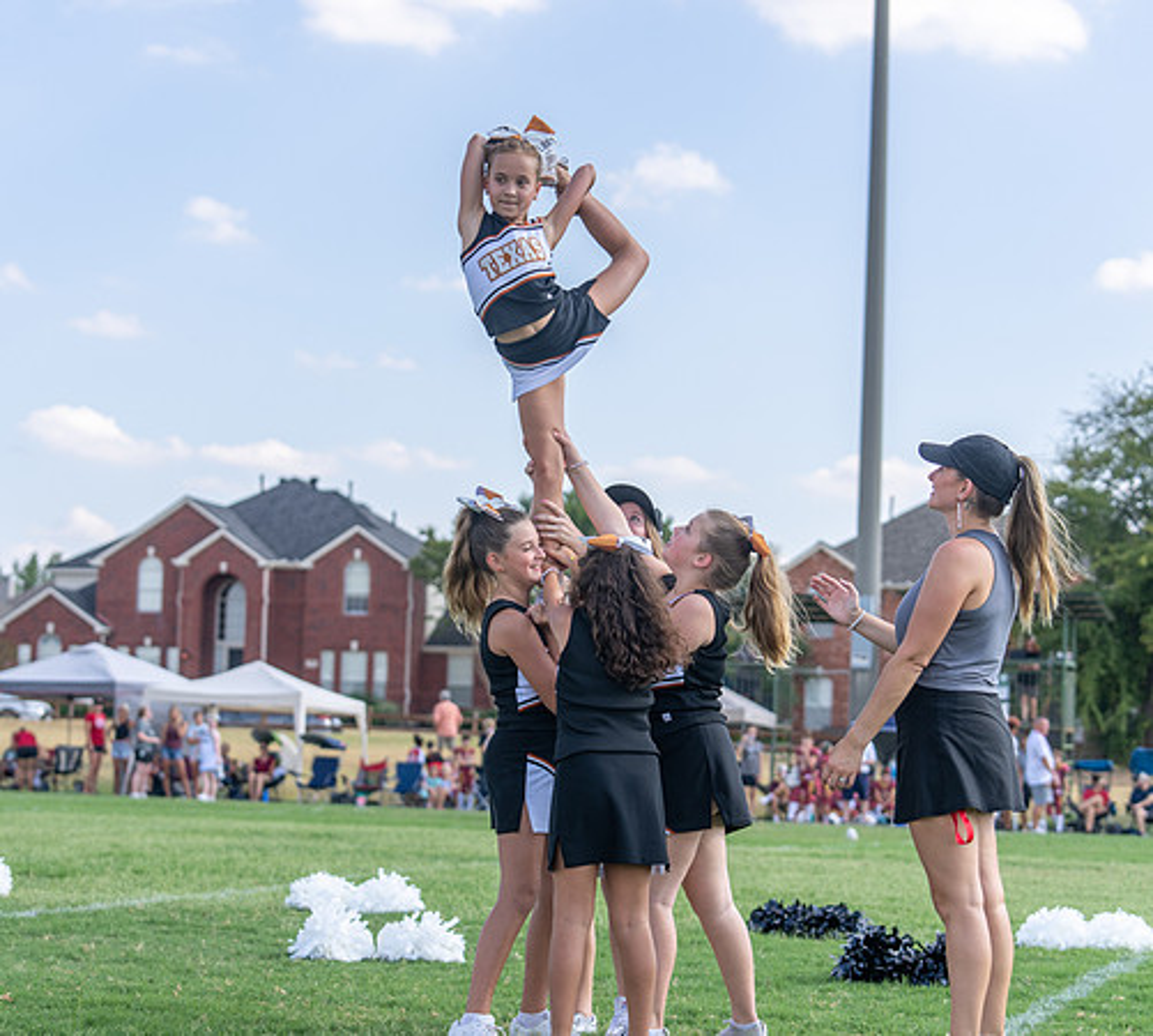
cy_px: 514
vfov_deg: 19.3
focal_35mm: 85
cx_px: 524
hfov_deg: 21.5
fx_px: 3041
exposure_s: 1/1000
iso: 125
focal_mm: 70
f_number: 3.5
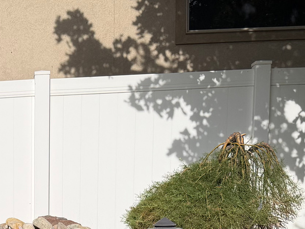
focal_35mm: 82
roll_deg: +0.9
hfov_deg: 22.7
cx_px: -16
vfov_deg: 16.9
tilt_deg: -8.3
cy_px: 301
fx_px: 723
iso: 80
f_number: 1.78
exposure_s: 1/7353
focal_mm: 6.76
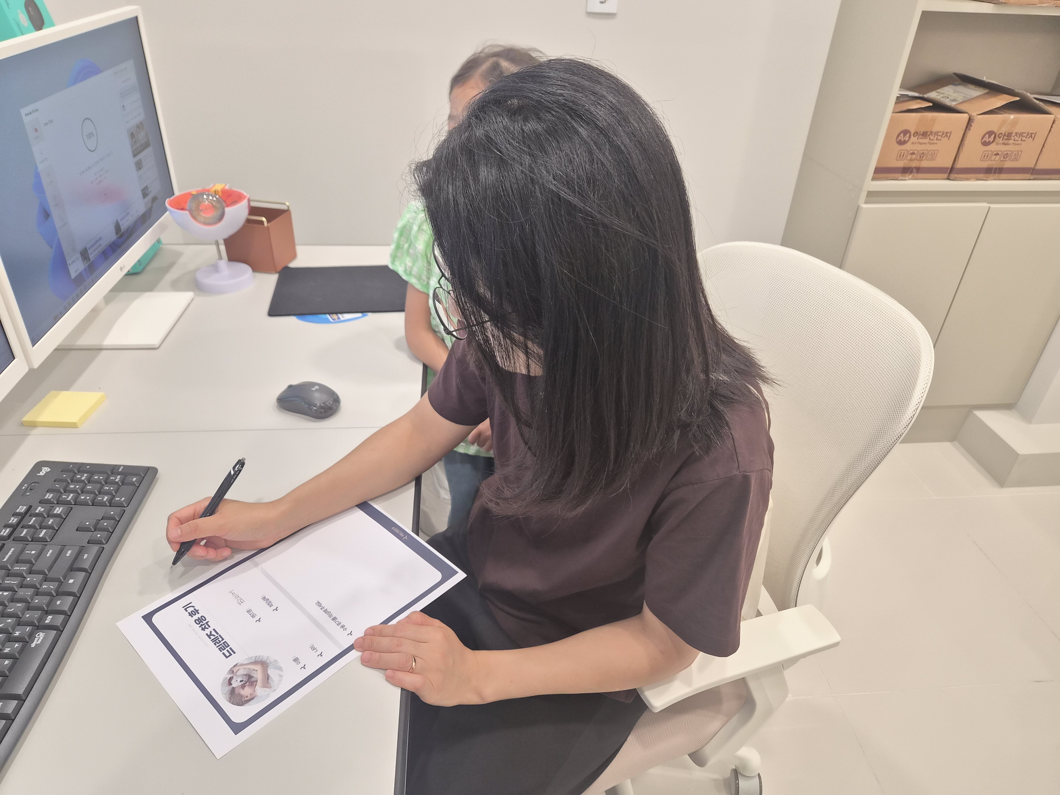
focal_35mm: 23
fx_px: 704
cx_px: 530
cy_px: 398
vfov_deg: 58.9
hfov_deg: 73.9
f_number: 1.8
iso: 250
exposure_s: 1/120
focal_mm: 5.4
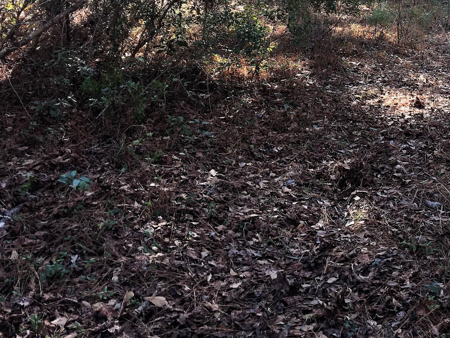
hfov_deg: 33.2
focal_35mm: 55
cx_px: 400
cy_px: 27
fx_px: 715
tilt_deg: -6.2
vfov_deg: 25.6
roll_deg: -2.0
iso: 25
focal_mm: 4.15
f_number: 2.2
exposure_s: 1/151
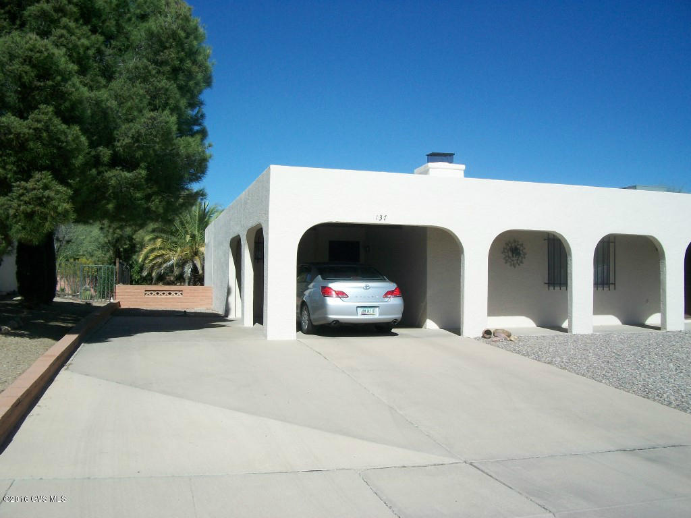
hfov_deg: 56.8
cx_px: 346
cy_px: 259
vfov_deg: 44.2
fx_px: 639
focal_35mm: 32
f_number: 5.5
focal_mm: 5.7
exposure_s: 1/500
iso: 80
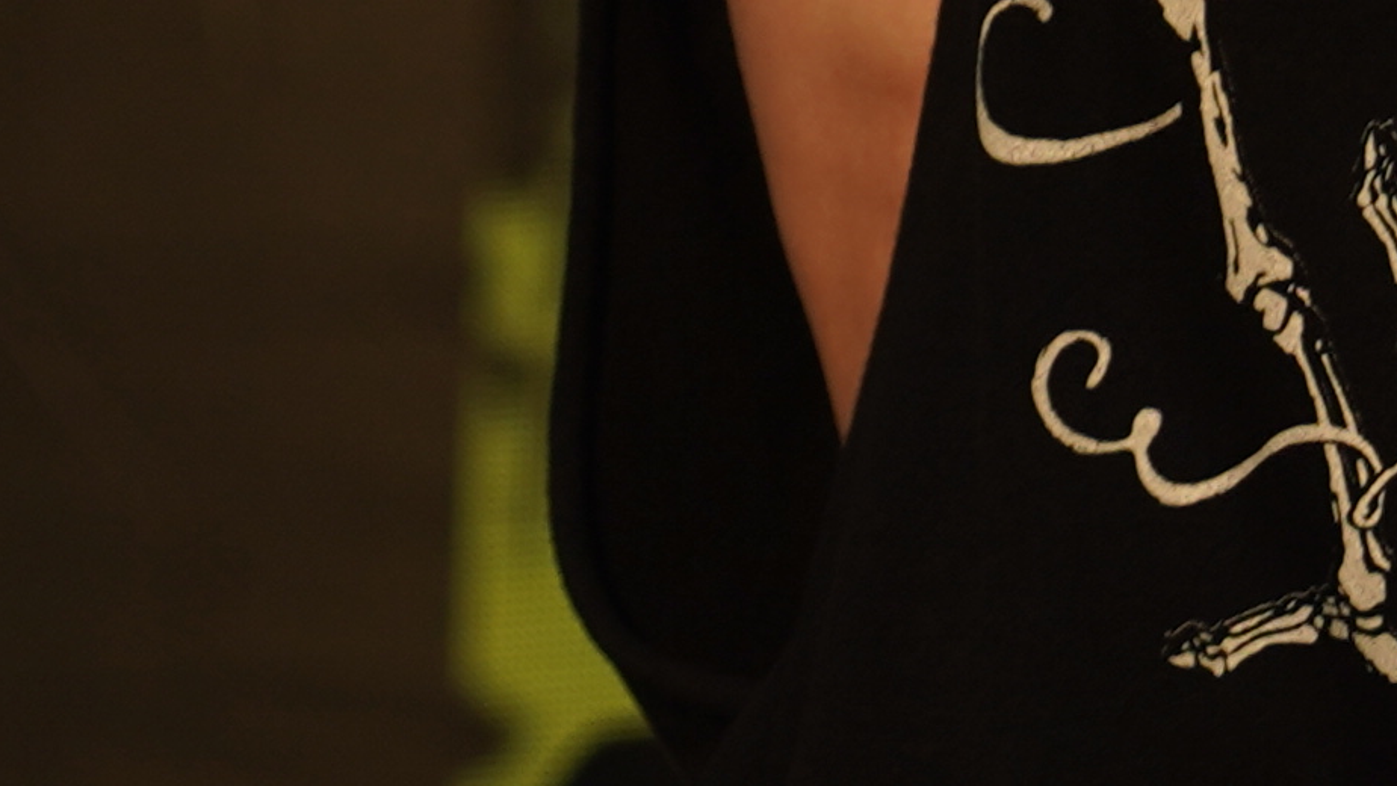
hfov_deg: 3.0
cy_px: -278
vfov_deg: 1.7
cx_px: -915
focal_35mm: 714
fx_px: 26452
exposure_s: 1/500
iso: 100
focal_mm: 105
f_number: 8
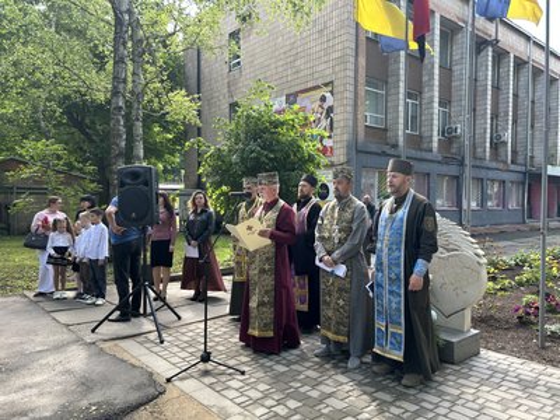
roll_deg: +0.0
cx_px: 280
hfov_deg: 67.3
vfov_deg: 53.1
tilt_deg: -1.0
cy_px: 210
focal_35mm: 26
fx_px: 421
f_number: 1.5
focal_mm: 5.7
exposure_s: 1/216
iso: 40
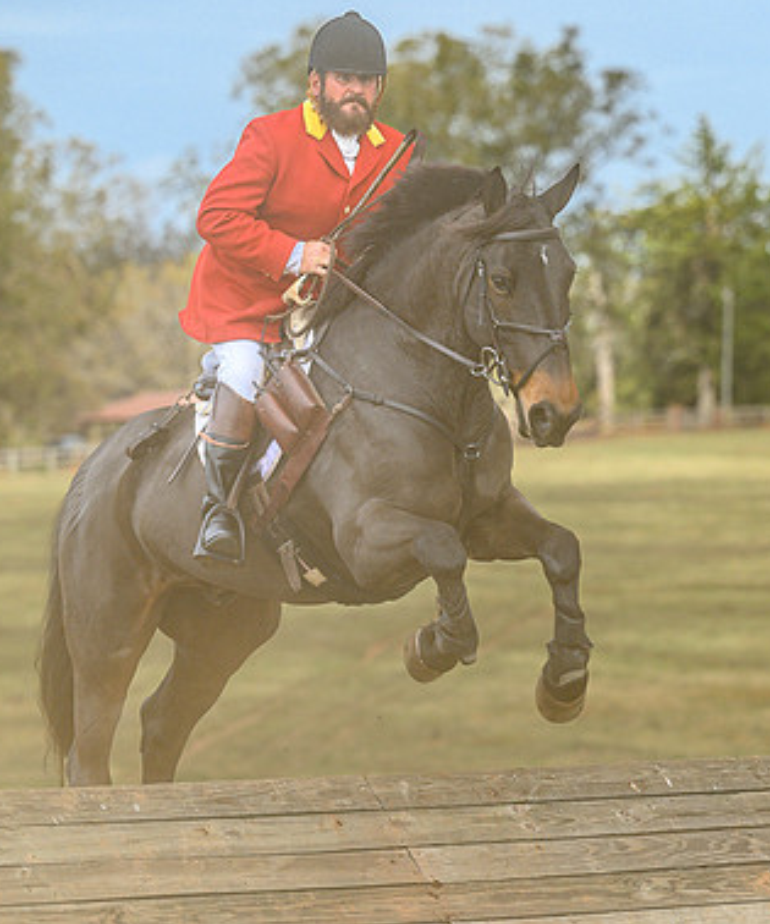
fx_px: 7116
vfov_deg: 7.4
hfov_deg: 6.2
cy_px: 579
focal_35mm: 256
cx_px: 575
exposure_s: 1/1000
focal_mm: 135
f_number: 3.5
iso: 400
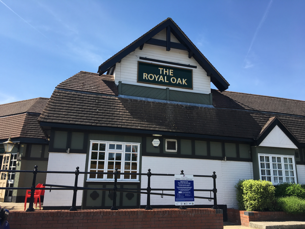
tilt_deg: +14.7
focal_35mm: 29
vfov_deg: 48.2
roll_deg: -1.6
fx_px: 256
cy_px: 114
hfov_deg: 61.7
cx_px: 152
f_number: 2.2
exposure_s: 1/874
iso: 25
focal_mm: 4.15
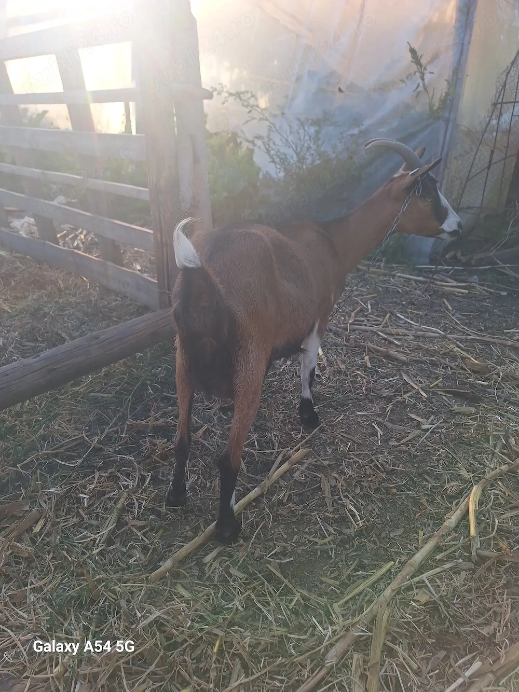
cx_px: 260
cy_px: 346
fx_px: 460
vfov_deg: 73.9
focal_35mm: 23
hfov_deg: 58.9
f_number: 1.8
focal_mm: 5.54
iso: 40
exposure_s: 1/958
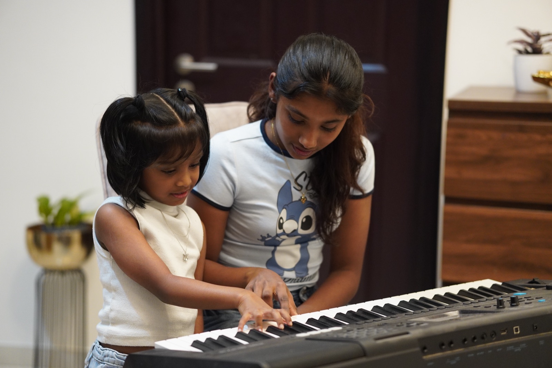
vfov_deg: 16.3
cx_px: 276
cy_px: 184
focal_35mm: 84
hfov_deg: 24.2
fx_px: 1288
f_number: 1.4
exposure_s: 1/200
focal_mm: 56
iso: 1250
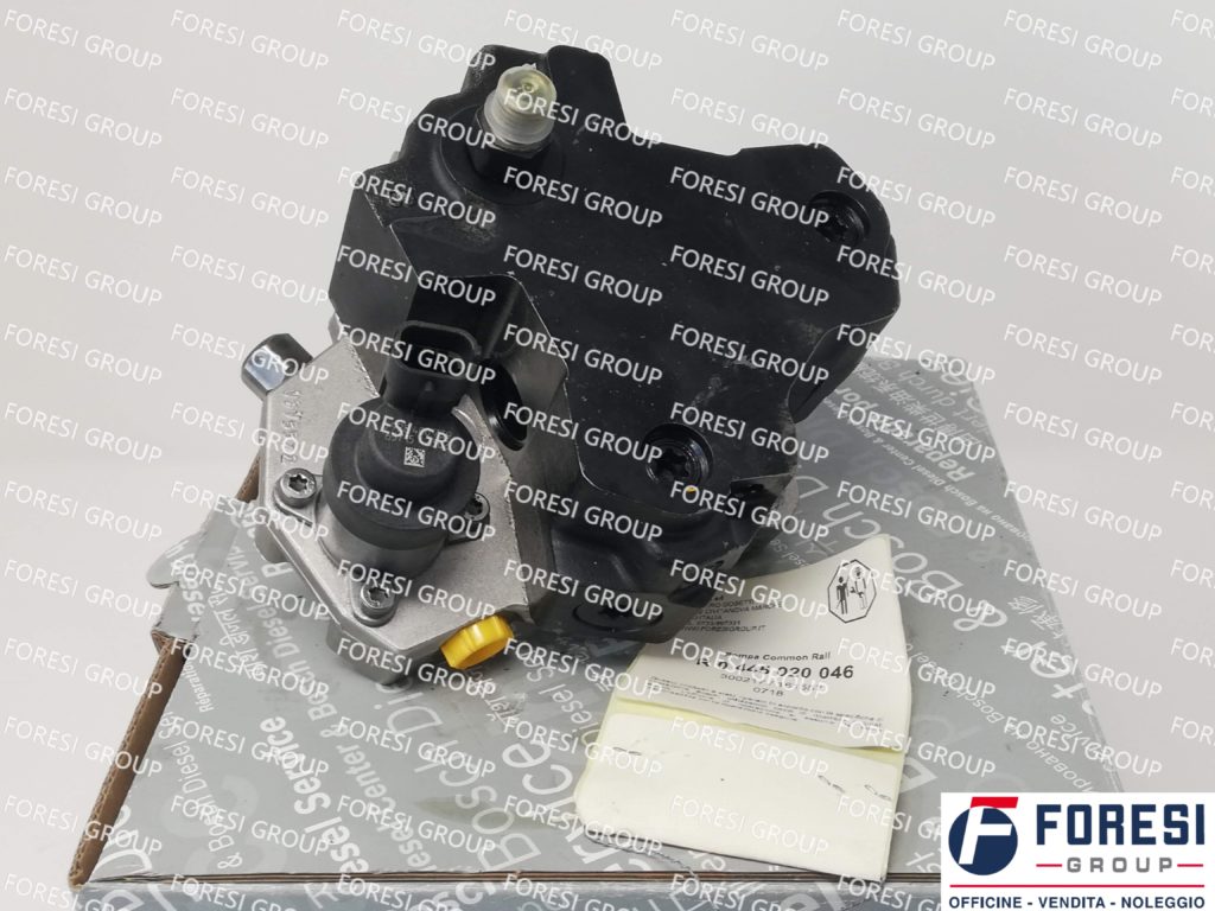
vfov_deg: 32.9
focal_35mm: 44
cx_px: 608
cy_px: 456
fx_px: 1544
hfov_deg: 42.9
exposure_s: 1/100
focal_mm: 3.81
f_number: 2.2
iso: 64
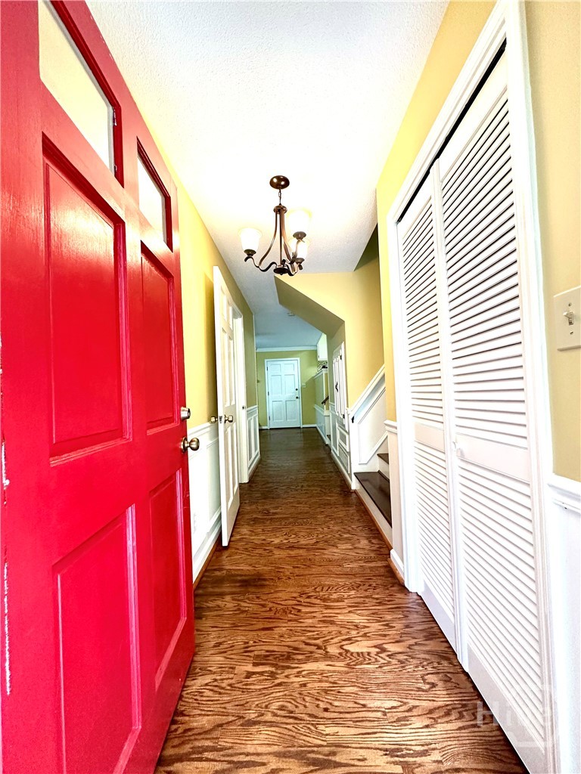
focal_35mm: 14
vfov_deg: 102.1
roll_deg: +2.1
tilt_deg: +0.7
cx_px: 290
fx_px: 313
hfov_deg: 85.7
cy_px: 387
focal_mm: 2.22
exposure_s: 1/120
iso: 200
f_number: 2.2
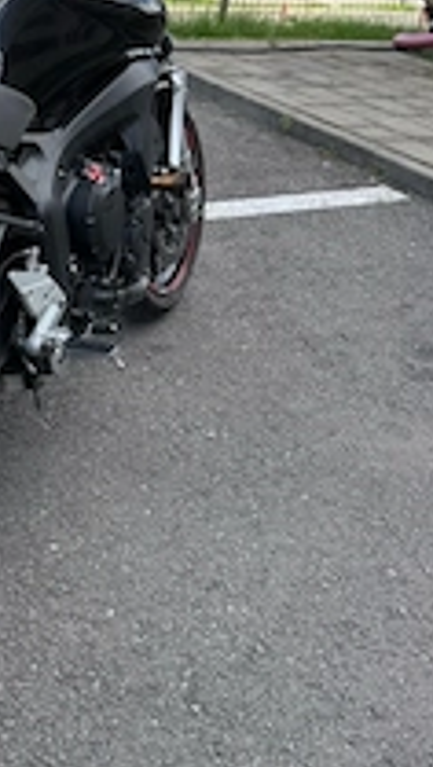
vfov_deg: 39.6
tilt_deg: -18.3
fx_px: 1018
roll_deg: -3.2
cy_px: 150
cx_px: -70
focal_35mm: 50
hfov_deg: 22.4
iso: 80
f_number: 1.78
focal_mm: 6.76
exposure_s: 1/2000
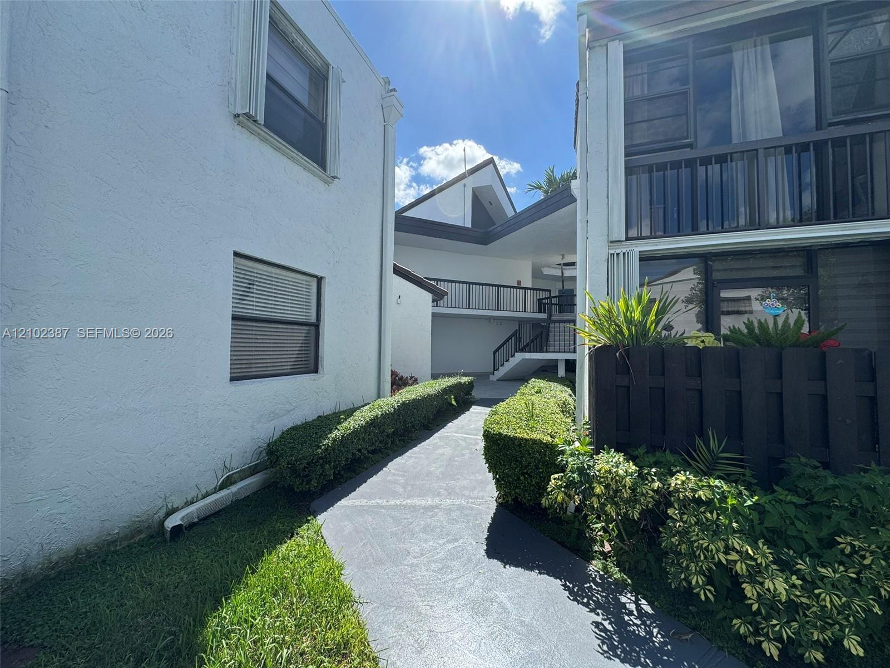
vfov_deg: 85.7
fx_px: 360
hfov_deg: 102.1
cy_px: 334
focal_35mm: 14
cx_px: 445
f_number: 2.2
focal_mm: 2.22
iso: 50
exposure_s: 1/1370
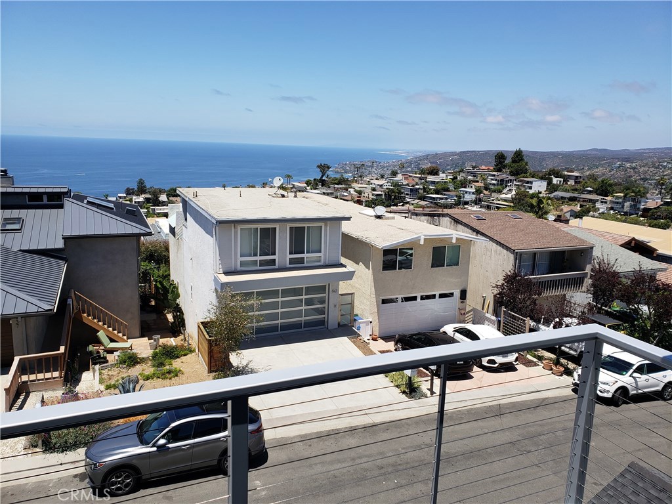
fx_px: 505
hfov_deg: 67.3
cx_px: 336
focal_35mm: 26
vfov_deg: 53.1
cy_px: 252
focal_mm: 4.3
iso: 50
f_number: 2.4
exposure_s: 1/1595
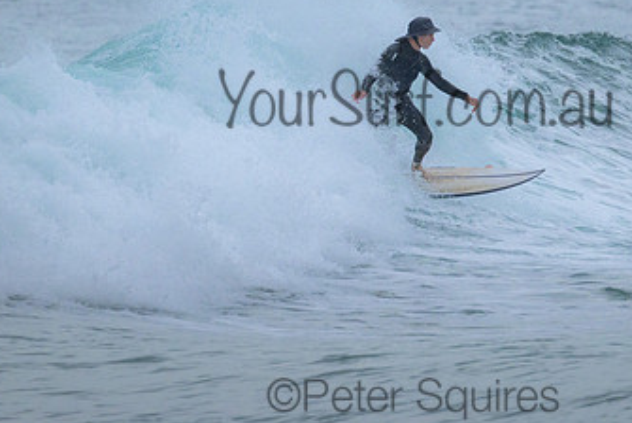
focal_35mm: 1072
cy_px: 82
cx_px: 413
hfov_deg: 1.9
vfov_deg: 1.3
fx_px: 18835
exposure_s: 1/1250
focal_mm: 620
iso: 2200
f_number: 11
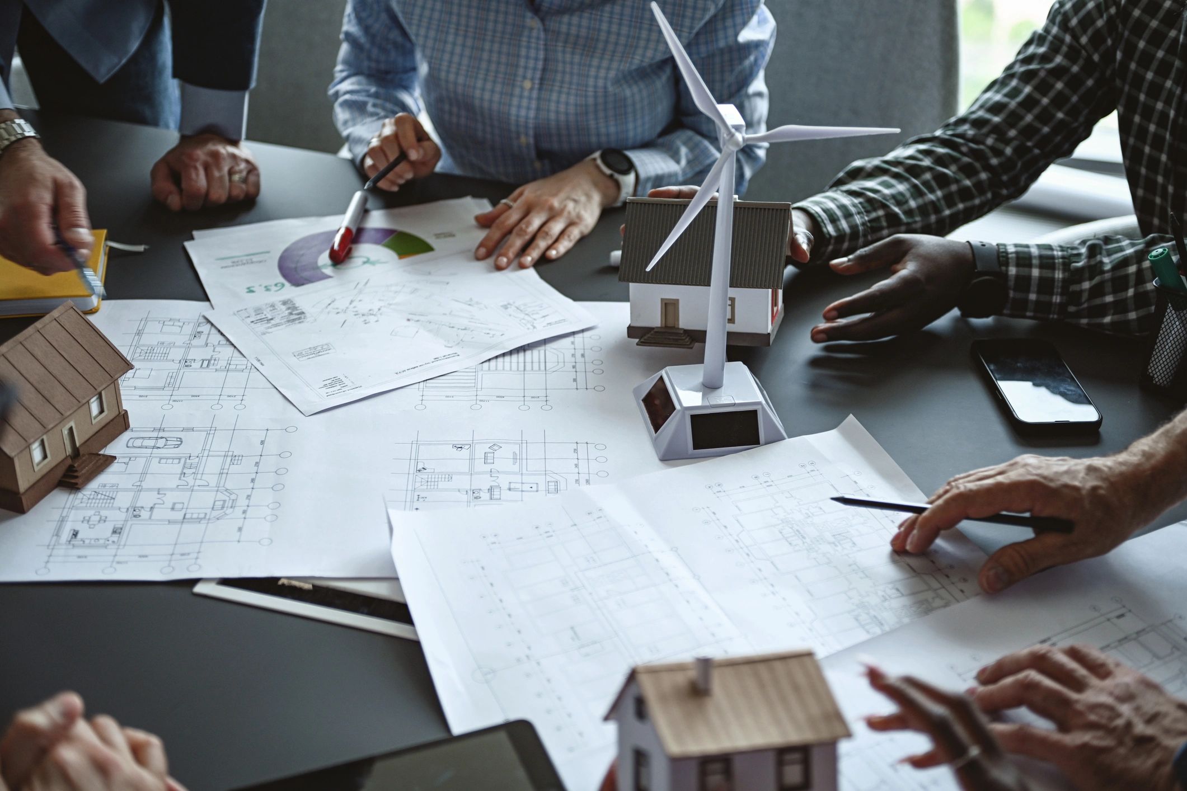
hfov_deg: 41.1
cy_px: 396
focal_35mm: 48
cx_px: 594
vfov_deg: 28.1
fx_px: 1583
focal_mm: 48
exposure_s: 1/160
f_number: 2.8
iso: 250
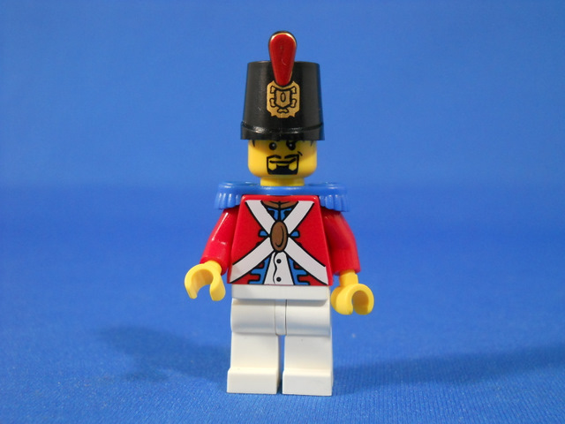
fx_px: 783
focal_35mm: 48
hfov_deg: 39.7
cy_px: 212
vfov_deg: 30.3
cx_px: 282
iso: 400
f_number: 3.3
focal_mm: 7.88
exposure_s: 1/30
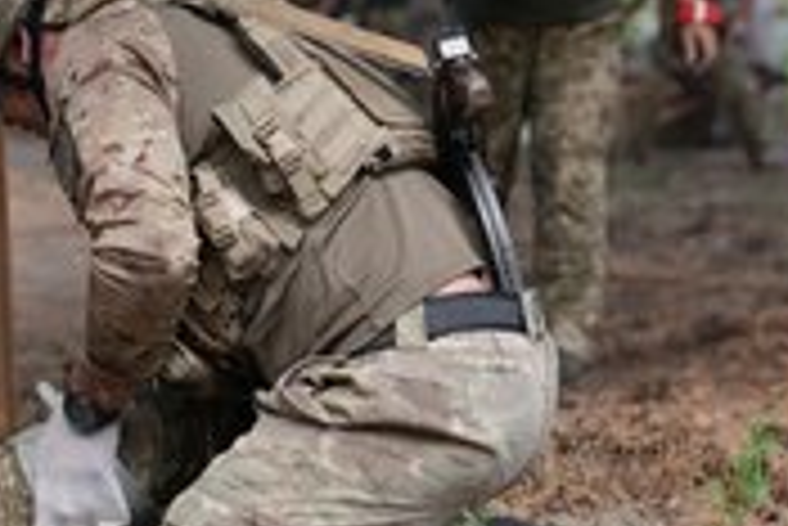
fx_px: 3198
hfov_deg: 13.9
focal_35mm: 146
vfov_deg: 9.4
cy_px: 335
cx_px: 27
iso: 80
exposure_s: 1/200
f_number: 2.8
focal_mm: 64
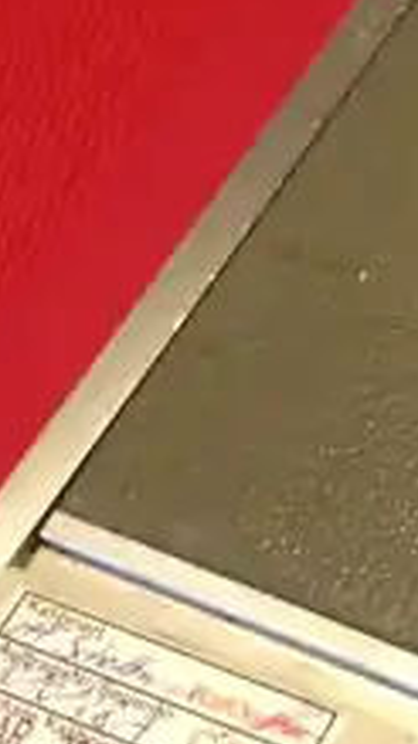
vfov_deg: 12.4
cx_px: 568
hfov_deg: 6.9
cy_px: 489
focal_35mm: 174
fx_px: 3433
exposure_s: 1/17
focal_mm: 4.28
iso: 100
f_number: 2.4
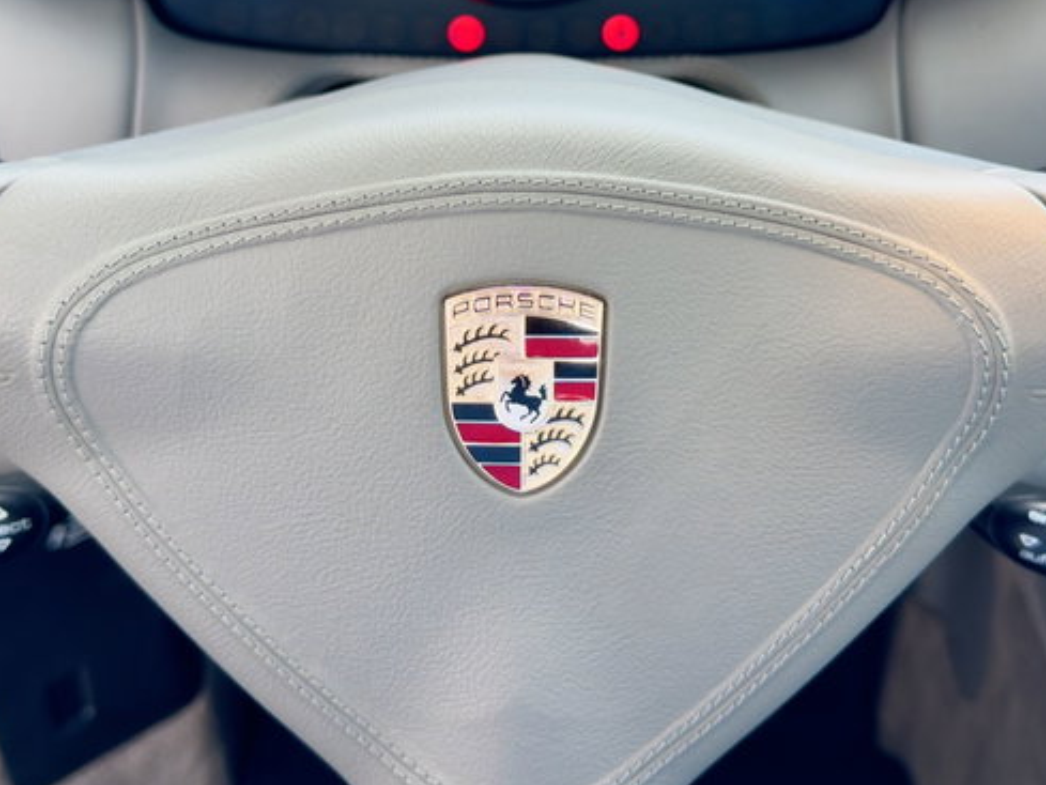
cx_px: 528
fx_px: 1662
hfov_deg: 34.9
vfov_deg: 26.3
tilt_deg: -24.6
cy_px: 227
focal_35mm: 55
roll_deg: +1.7
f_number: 1.78
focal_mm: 6.76
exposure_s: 1/122
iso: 64
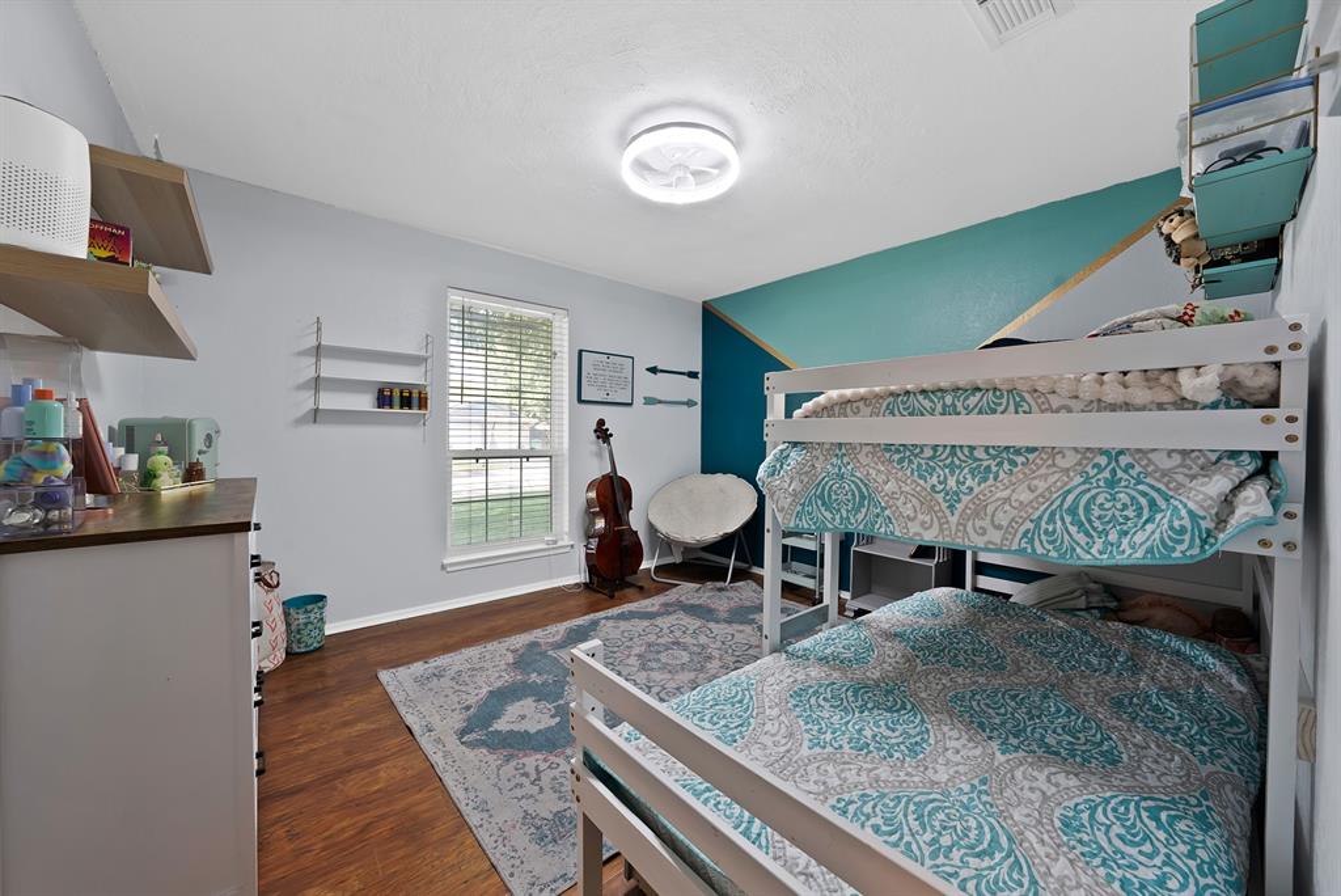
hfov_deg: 112.6
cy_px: 448
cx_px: 670
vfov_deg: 90.1
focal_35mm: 12
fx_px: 447
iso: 640
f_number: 9
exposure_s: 1/3
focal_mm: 12
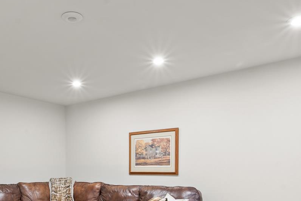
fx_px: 301
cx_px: 91
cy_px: 162
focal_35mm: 36
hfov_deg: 51.7
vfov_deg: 35.6
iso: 100
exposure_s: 4
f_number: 11
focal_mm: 14
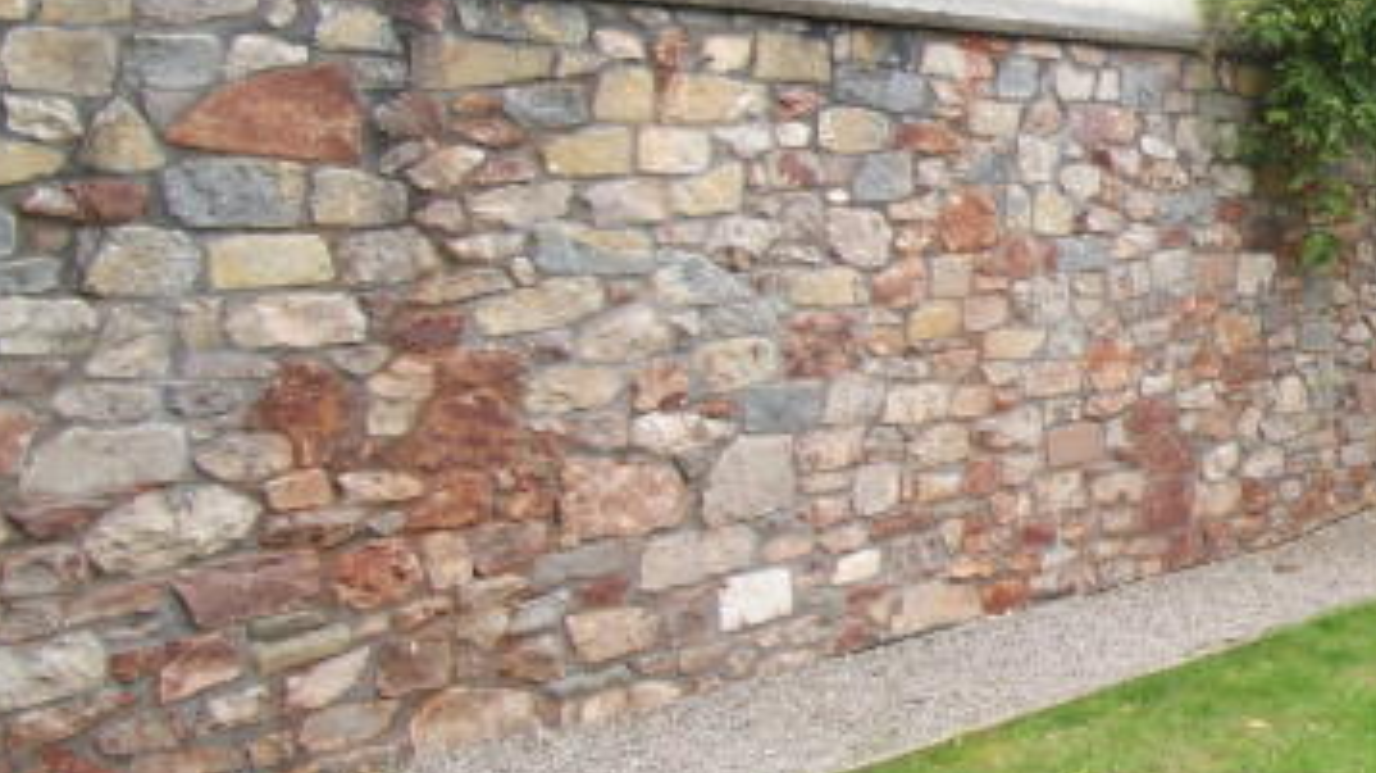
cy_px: 179
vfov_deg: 26.1
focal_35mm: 45
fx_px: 1641
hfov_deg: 32.2
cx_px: 1856
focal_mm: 10
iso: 100
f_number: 5.6
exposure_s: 1/50
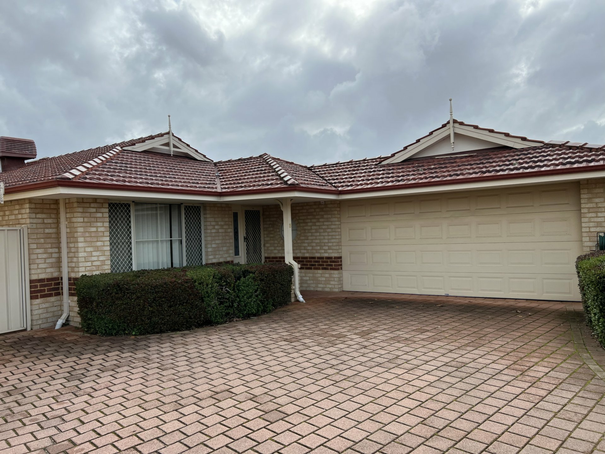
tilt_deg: +0.0
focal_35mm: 26
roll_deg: +1.7
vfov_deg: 53.1
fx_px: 454
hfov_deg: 67.3
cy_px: 227
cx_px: 302
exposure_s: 1/3077
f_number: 1.5
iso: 50
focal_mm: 5.7
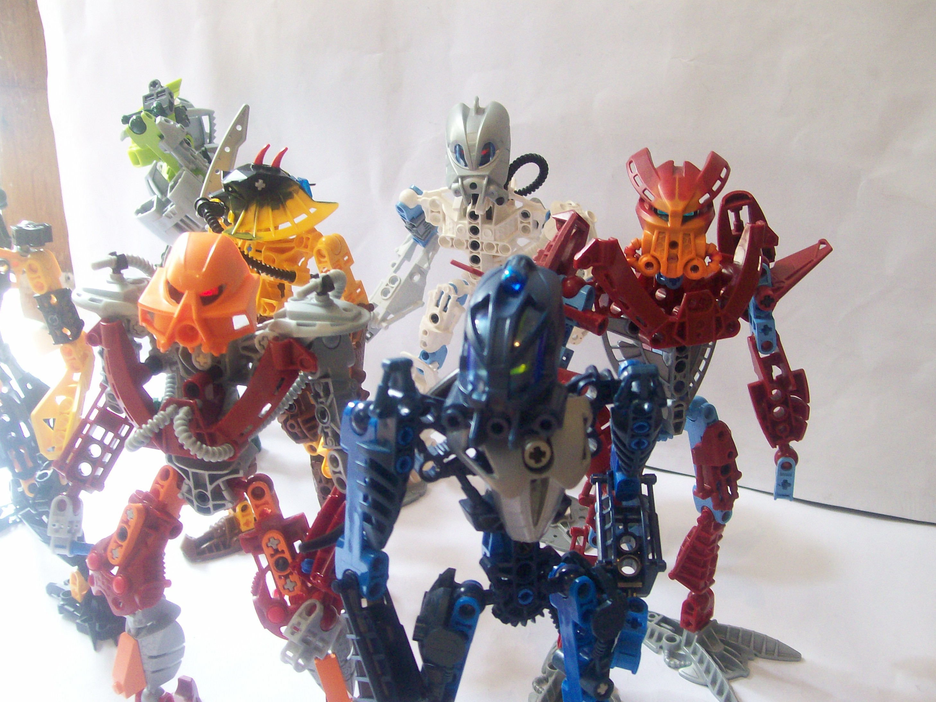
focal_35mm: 38
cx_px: 453
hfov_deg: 49.0
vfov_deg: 37.7
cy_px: 370
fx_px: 1028
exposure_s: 1/30.9
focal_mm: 6
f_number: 2.7
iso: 160
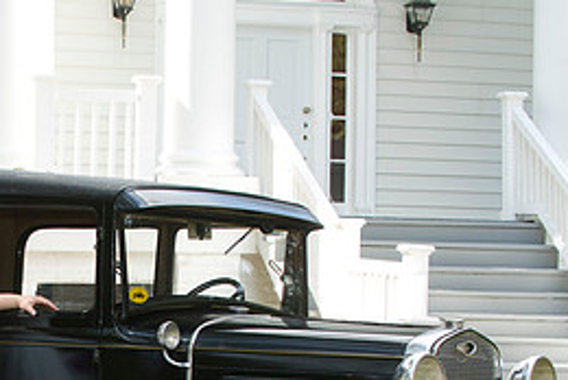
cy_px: 404
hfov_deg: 12.2
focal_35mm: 167
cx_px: 31
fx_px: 2638
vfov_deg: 8.2
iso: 320
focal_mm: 75
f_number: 5.6
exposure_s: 1/125
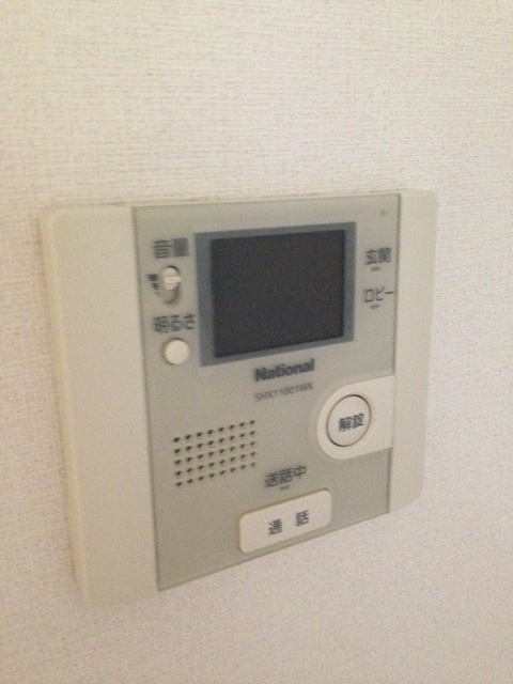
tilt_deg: -15.7
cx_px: 256
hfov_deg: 42.9
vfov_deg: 55.4
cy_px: 342
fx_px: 652
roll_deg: +2.3
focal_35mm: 33
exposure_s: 1/15
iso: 800
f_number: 2.4
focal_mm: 4.12
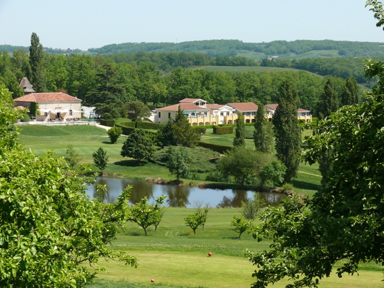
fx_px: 1054
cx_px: 192
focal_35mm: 95
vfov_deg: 15.6
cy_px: 144
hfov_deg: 20.7
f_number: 5.6
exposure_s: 1/320
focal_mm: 20.1
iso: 100
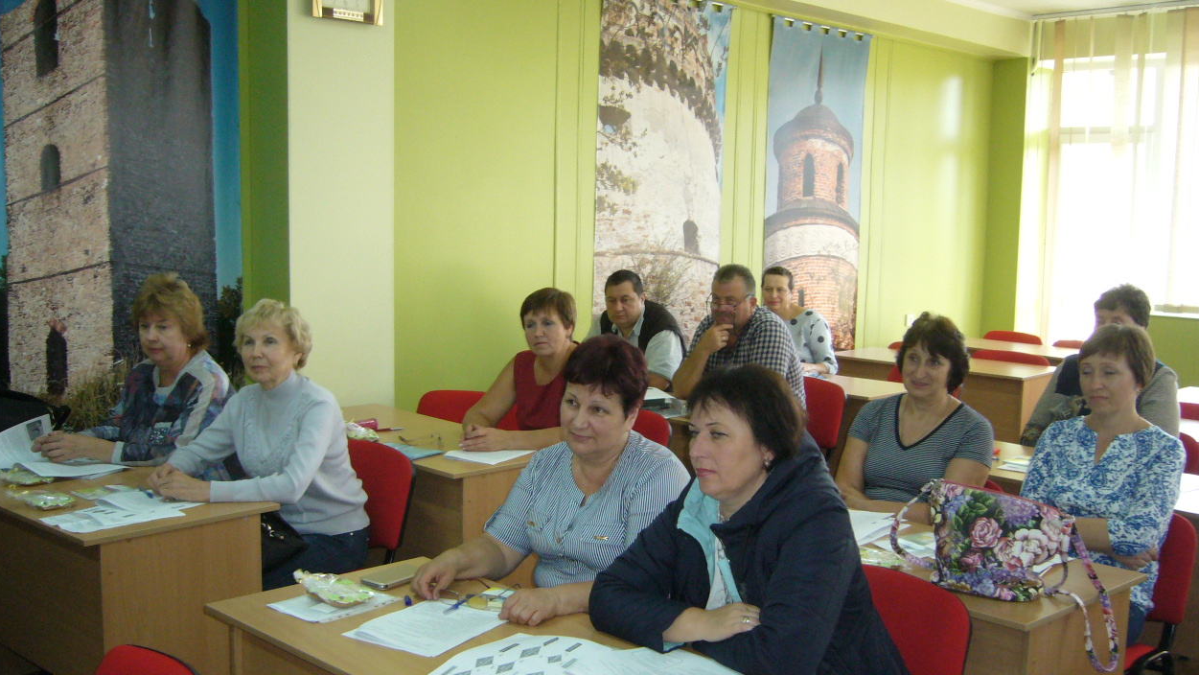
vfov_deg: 30.4
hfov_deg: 51.6
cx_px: 593
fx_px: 1240
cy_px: 368
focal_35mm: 39
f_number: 2.8
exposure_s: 1/30
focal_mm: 5.8
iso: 200
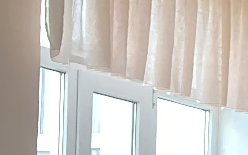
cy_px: 447
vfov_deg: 5.3
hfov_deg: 7.6
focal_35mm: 236
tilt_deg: -1.6
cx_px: 787
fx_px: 1595
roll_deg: -1.8
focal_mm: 3.99
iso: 80
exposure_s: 1/50
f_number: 1.8
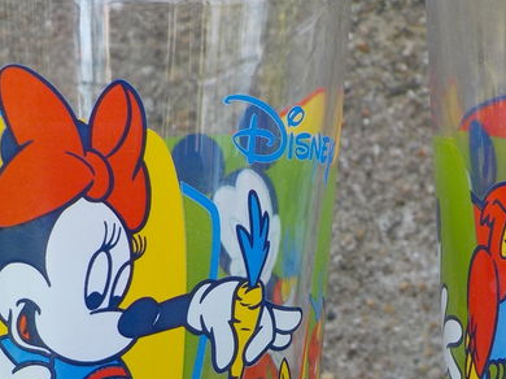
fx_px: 1125
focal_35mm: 77
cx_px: 337
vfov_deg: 18.7
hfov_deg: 25.2
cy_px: 353
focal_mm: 4.1
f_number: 3.3
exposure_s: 1/100
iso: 125
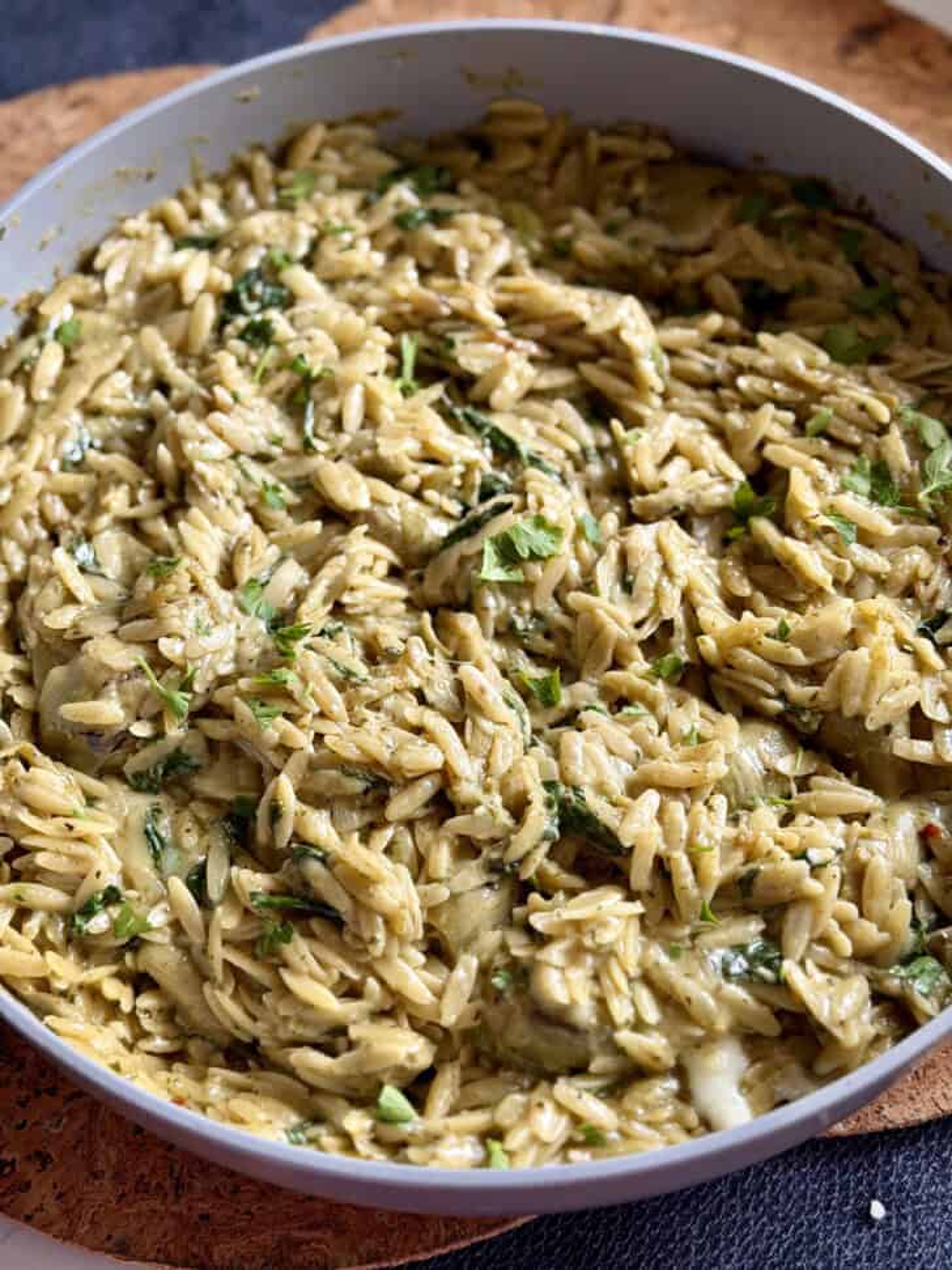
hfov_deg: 30.3
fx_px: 1760
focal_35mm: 48
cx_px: 476
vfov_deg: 39.7
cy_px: 635
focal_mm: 6.8
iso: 64
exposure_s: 1/121
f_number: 1.8
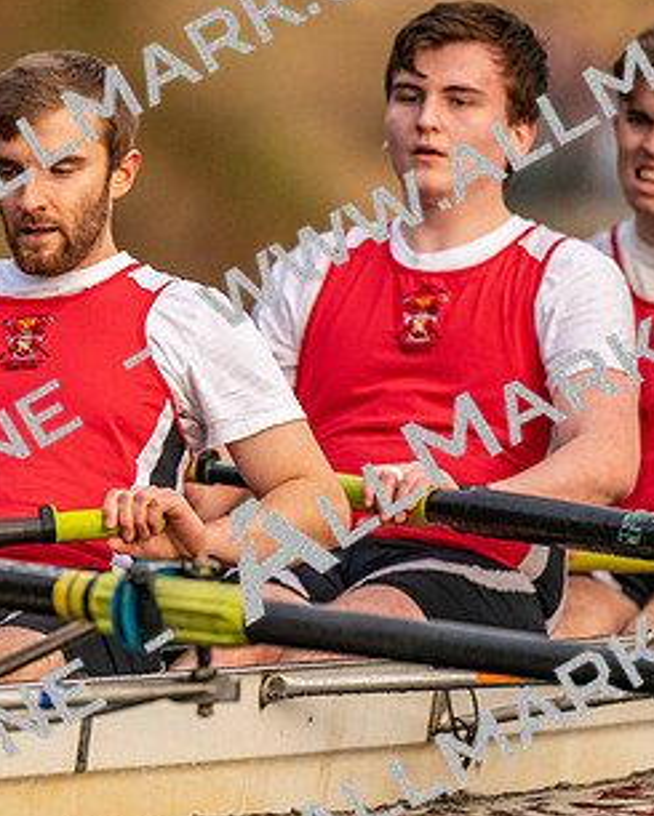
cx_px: 3
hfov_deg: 1.5
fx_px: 25803
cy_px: 372
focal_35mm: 1067
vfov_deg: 1.8
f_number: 4
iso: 3600
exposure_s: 1/2500
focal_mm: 600
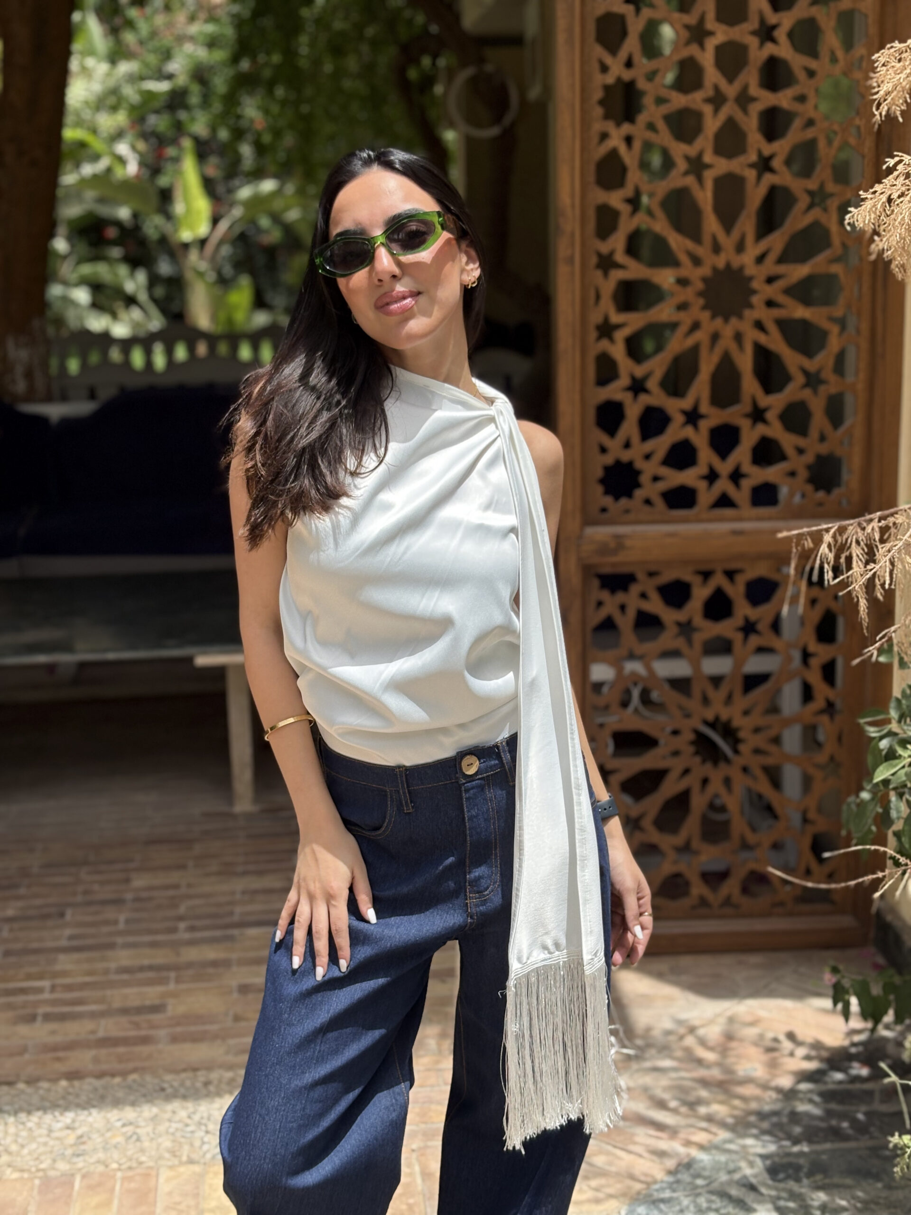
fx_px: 1825
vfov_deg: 36.8
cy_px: 608
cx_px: 456
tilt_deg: -10.9
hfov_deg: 28.0
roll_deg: +1.2
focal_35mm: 52
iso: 50
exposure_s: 1/1709
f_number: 1.6
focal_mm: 5.96
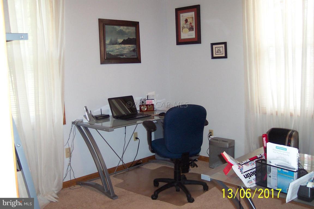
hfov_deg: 50.7
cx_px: 157
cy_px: 104
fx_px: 331
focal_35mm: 38
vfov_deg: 35.1
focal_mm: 8
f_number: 2.8
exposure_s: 1/30
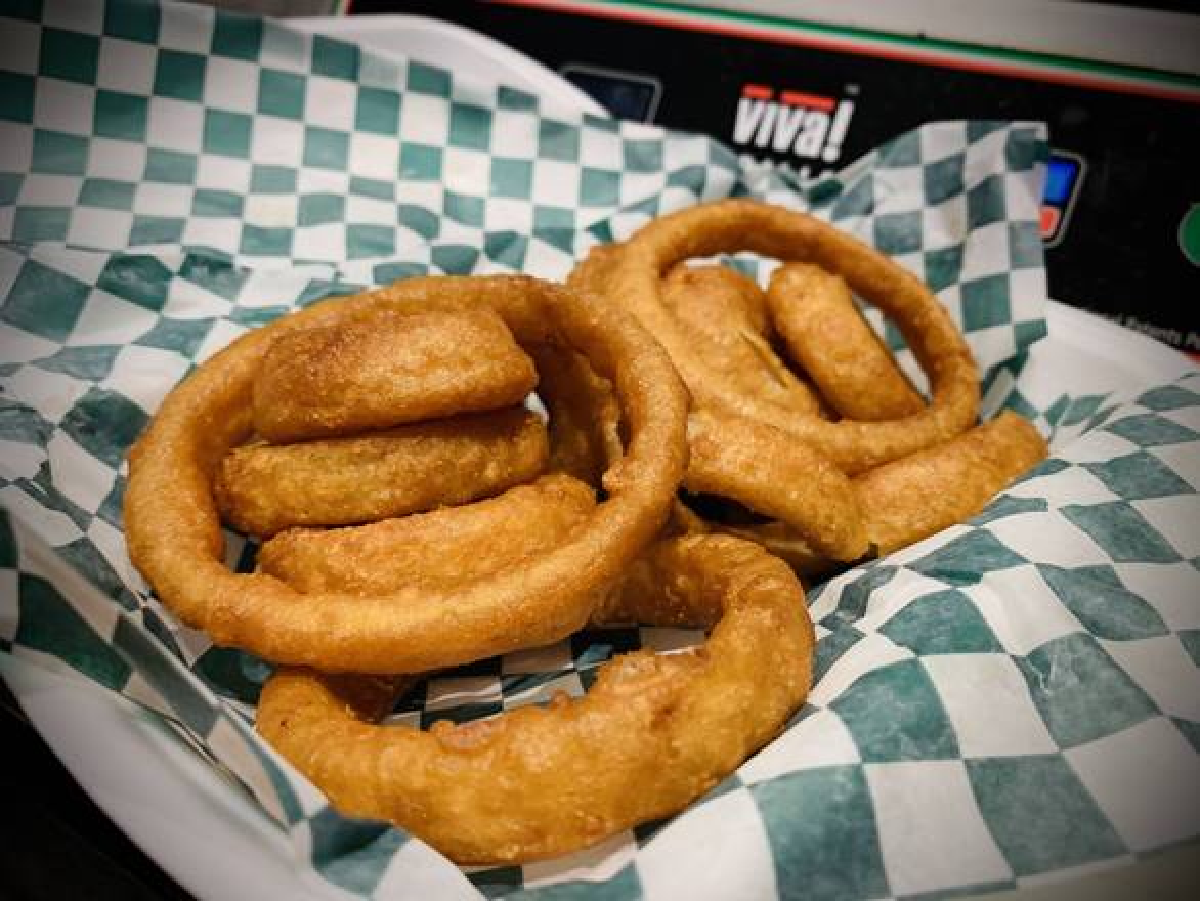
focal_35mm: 26
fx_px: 902
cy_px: 450
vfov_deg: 53.1
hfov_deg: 67.3
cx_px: 600
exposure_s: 1/60
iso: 100
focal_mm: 4.25
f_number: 1.8
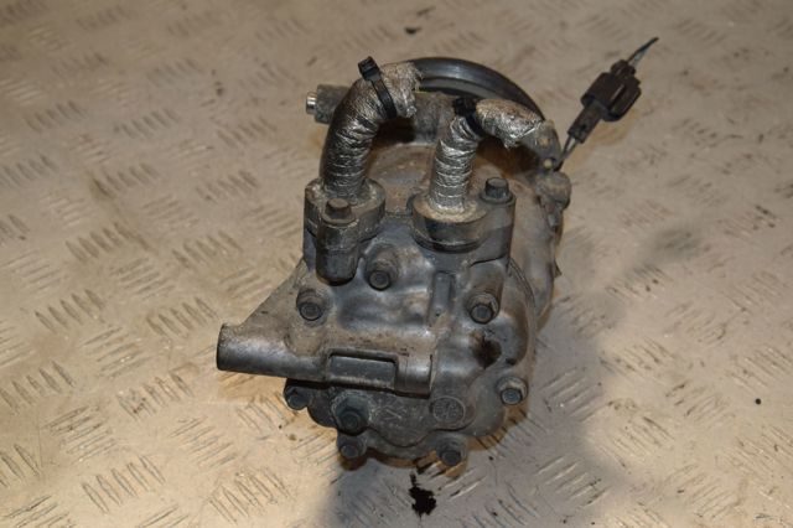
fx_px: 1651
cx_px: 396
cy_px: 264
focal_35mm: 75
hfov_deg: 27.0
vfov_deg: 18.2
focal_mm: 50
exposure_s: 1/200
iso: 800
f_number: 7.1
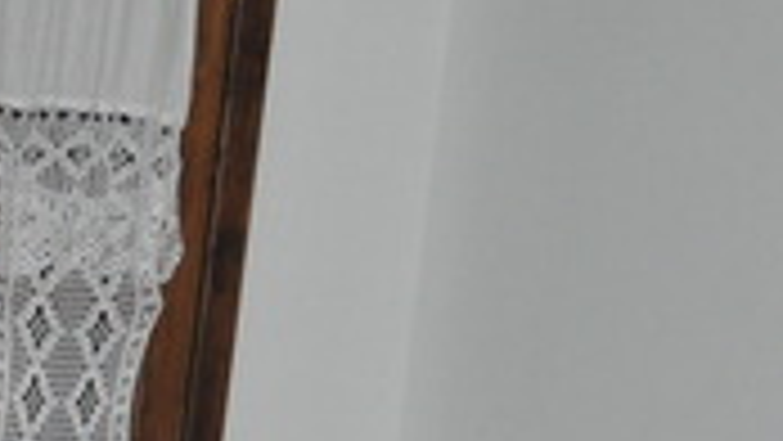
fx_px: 3448
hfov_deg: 11.6
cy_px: 792
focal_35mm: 166
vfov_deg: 7.1
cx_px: -792
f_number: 5.6
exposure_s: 1/60
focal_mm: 18
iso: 800
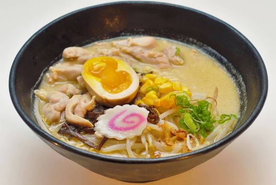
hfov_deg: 26.9
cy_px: 92
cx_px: 138
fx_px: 576
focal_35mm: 75
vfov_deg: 18.3
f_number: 5
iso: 100
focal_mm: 50
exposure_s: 1/250
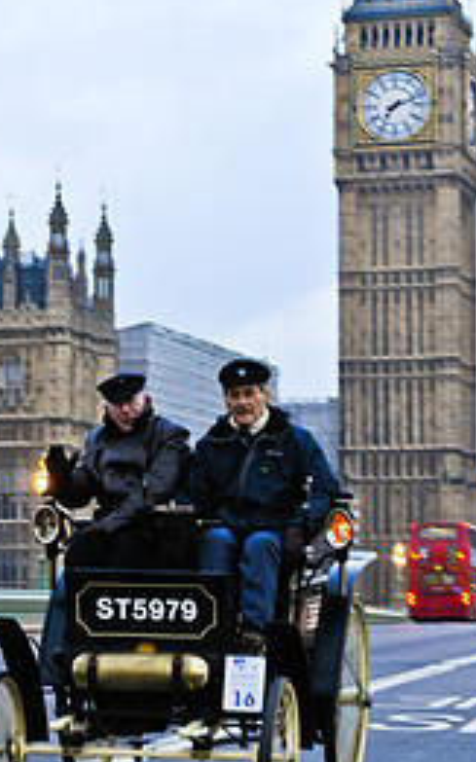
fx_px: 2264
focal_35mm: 109
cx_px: 159
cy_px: 476
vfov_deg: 19.1
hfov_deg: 12.0
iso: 500
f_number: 5
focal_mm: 62
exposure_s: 1/100
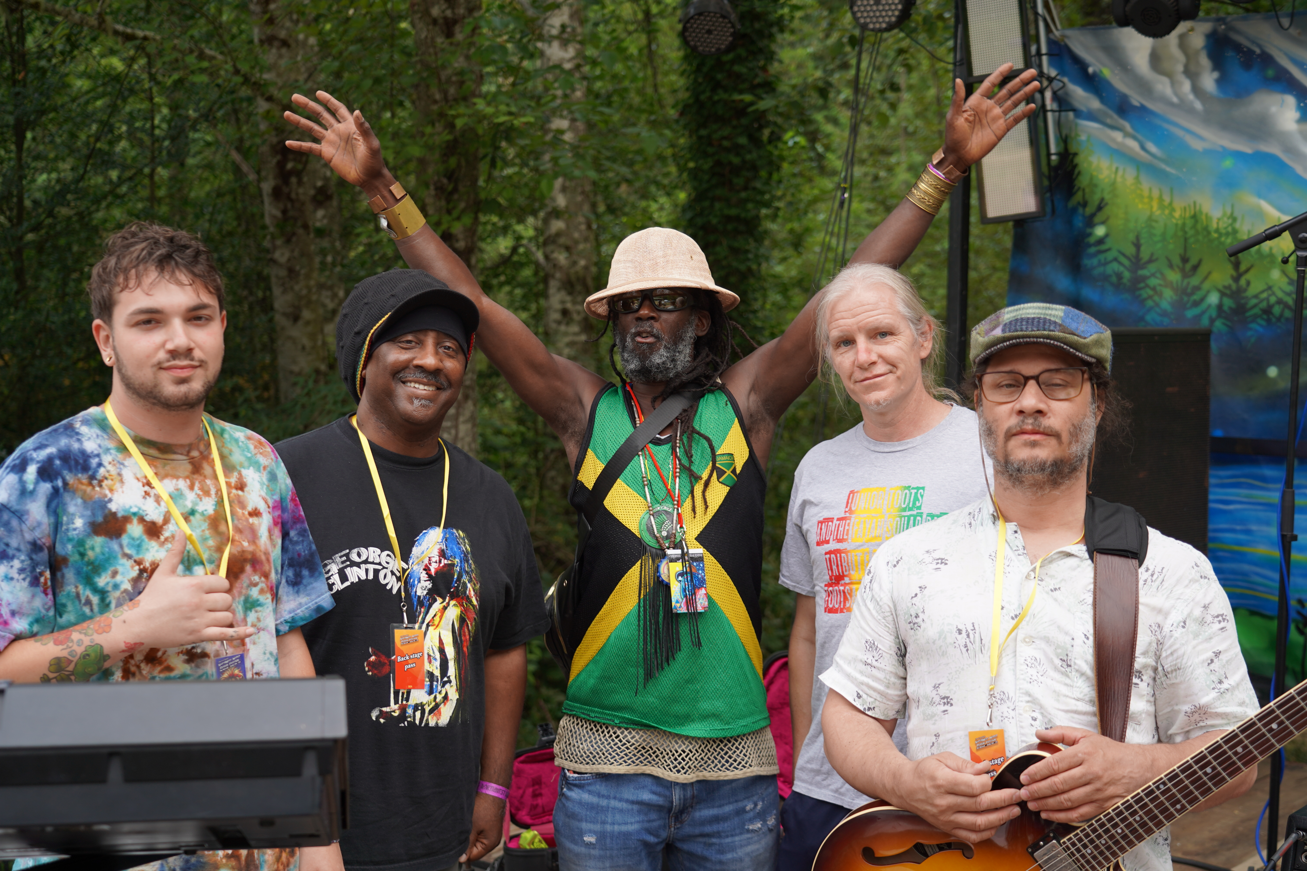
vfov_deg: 28.6
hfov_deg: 41.9
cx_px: 654
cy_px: 436
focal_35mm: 47
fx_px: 1706
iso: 160
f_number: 4
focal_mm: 47
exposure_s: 1/160
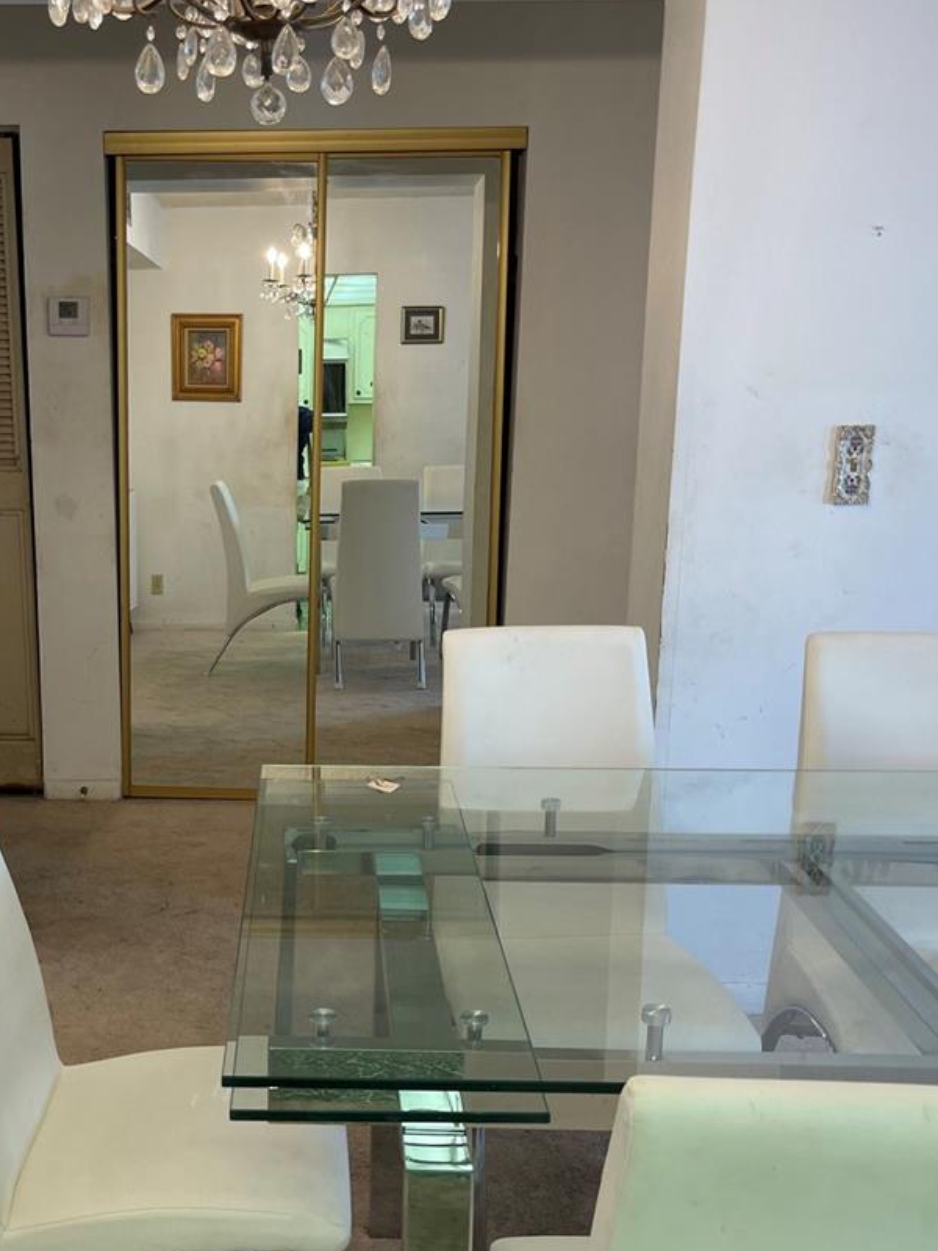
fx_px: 1409
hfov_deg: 36.2
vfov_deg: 47.8
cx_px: 263
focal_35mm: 39
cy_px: 660
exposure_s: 1/60
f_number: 1.6
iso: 80
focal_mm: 5.1
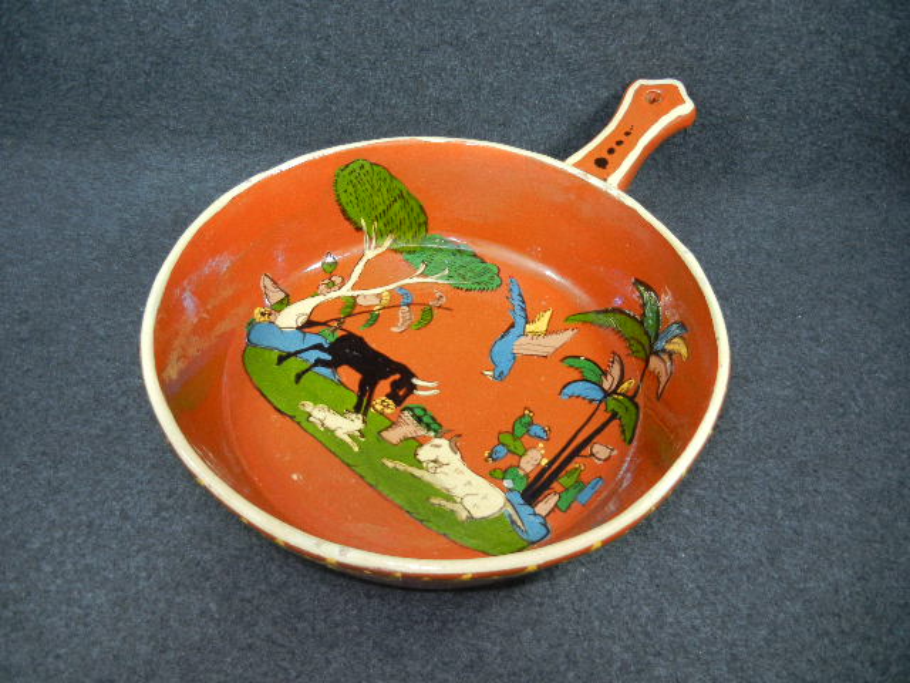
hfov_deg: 60.0
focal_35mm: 30
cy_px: 342
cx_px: 455
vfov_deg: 46.8
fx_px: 789
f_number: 3.5
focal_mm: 5.4
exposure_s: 1/30
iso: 448
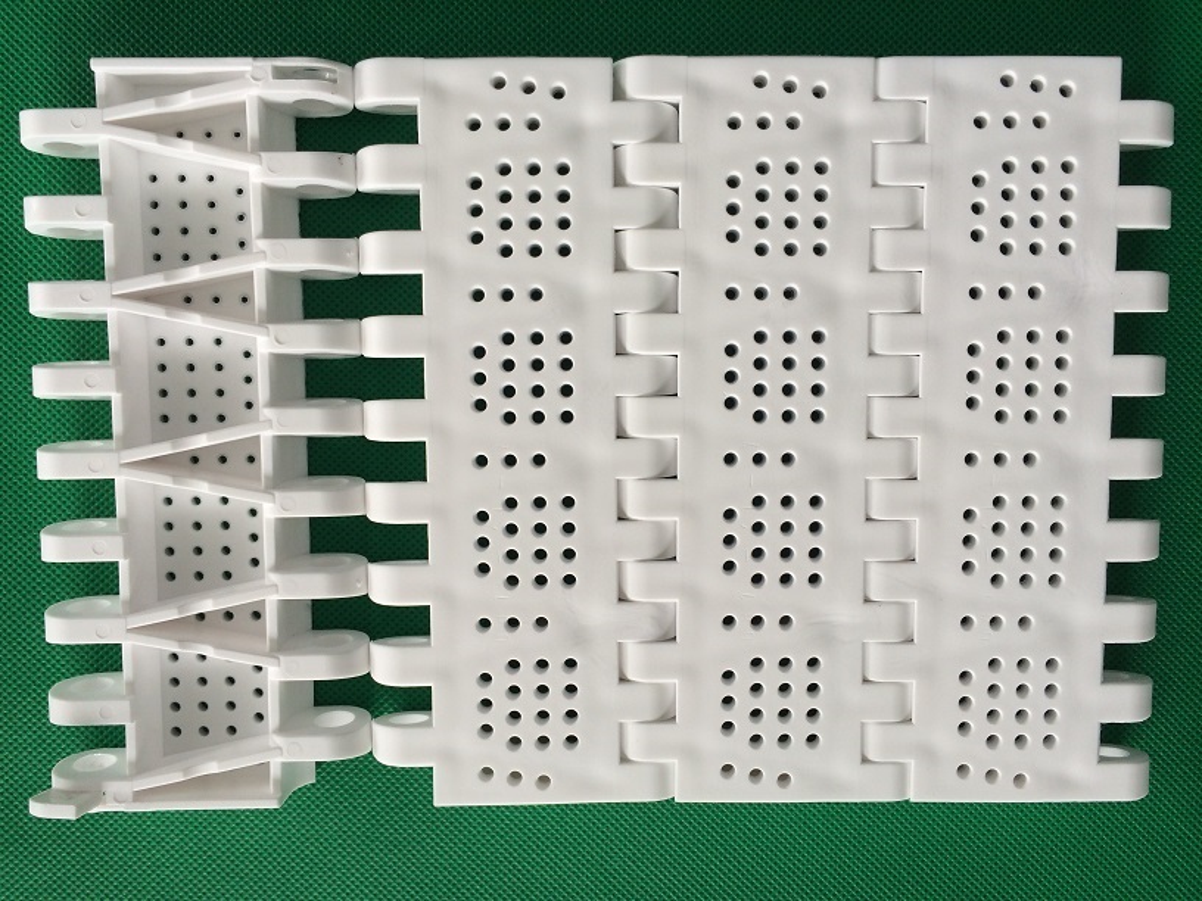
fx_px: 1042
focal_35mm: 30
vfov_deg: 46.8
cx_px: 601
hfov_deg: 60.0
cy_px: 450
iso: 40
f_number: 2.2
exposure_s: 1/100
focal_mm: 4.12
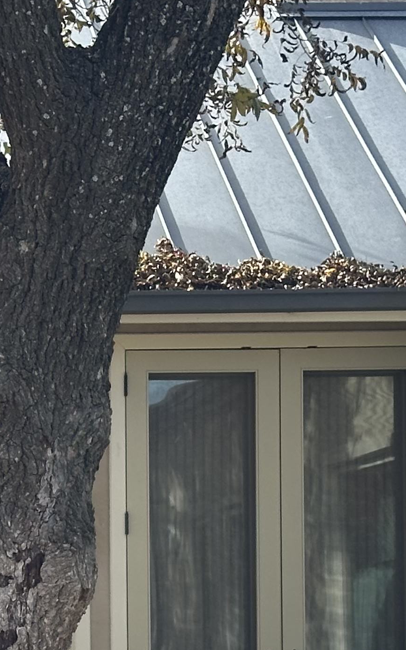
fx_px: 2621
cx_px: -170
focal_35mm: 148
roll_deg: +1.0
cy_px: 658
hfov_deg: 8.7
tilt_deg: +0.6
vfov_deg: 13.9
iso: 64
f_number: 1.78
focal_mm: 6.86
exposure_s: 1/1030
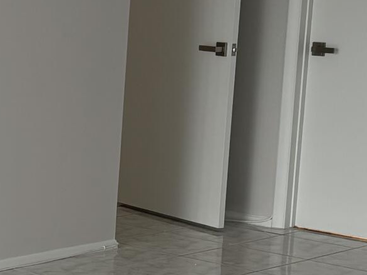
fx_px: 1411
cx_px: -11
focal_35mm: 133
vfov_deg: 11.1
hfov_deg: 14.6
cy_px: 261
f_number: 1.6
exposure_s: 1/121
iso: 80
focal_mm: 5.96
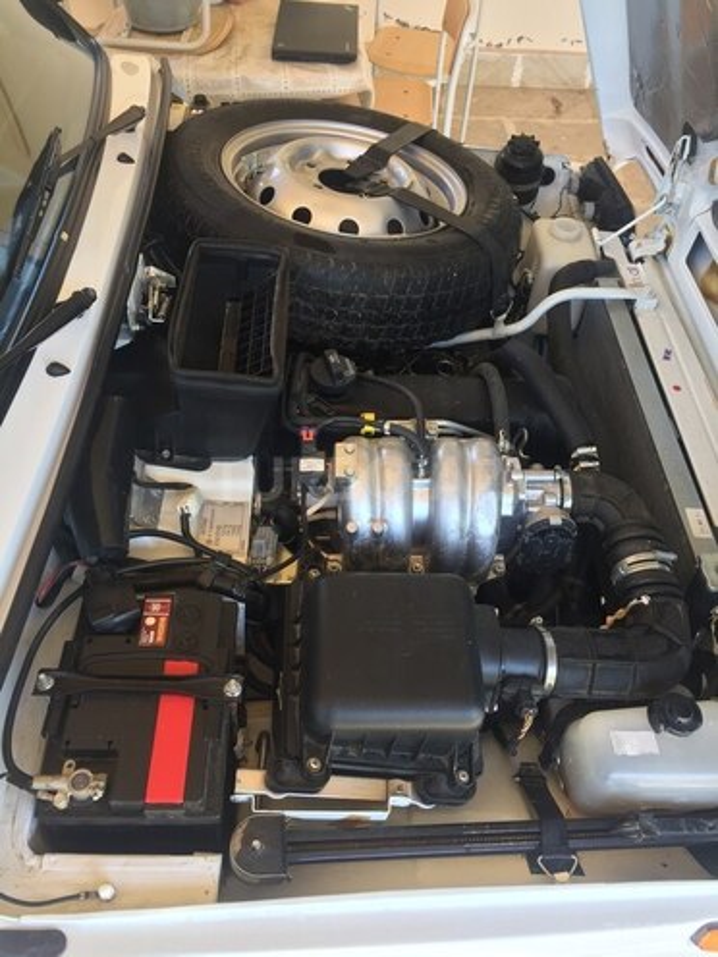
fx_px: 802
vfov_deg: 61.7
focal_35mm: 29
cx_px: 359
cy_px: 478
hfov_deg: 48.2
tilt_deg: -48.7
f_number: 2.2
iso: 50
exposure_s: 1/100
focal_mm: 4.15
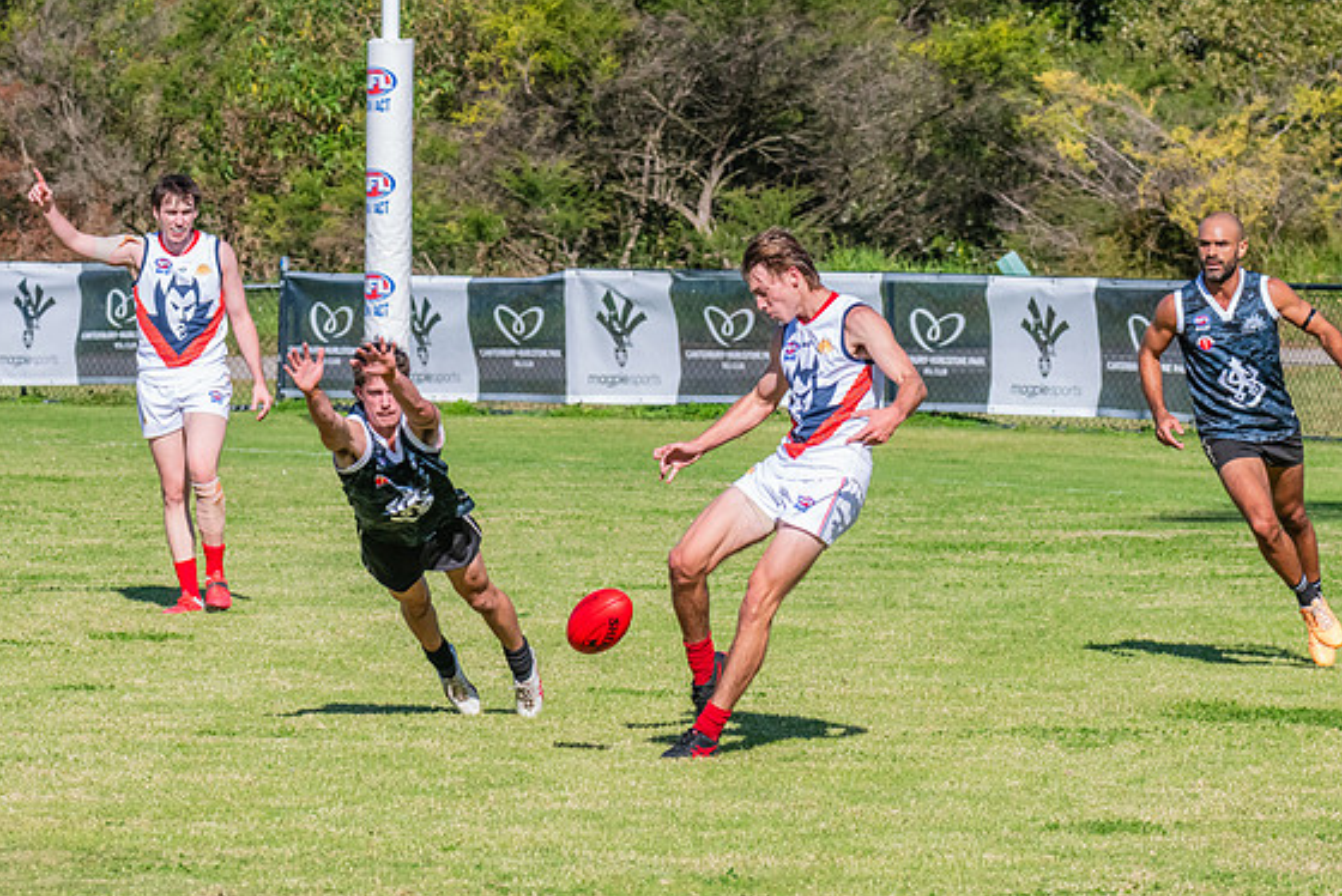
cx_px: 699
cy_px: 513
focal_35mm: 296
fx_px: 11039
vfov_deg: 4.6
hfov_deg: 7.0
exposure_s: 1/1600
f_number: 14
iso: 1600
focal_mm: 240
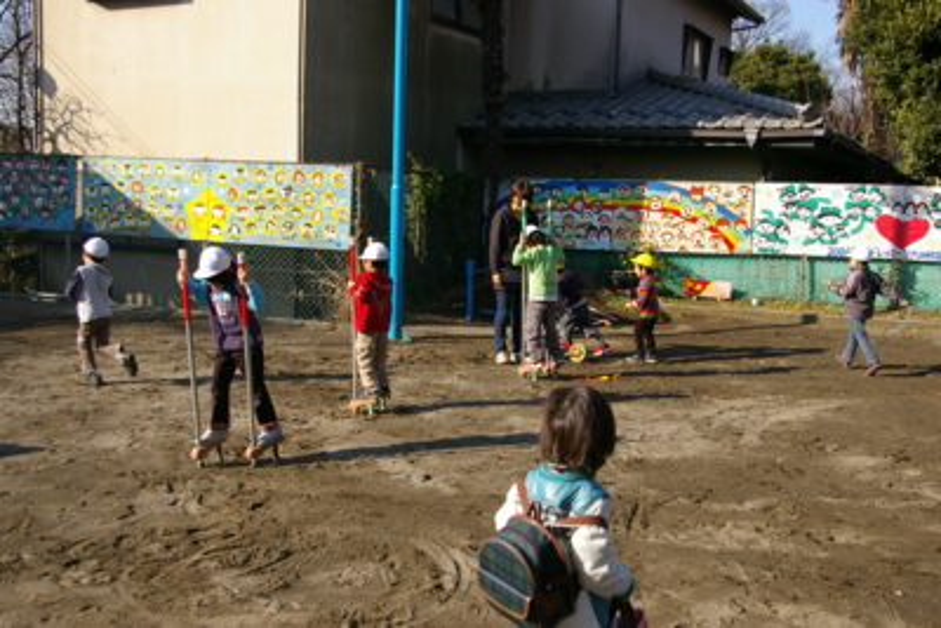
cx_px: 470
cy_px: 314
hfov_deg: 53.1
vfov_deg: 36.9
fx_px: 941
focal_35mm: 36
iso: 200
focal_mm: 24
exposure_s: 1/500
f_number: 5.6
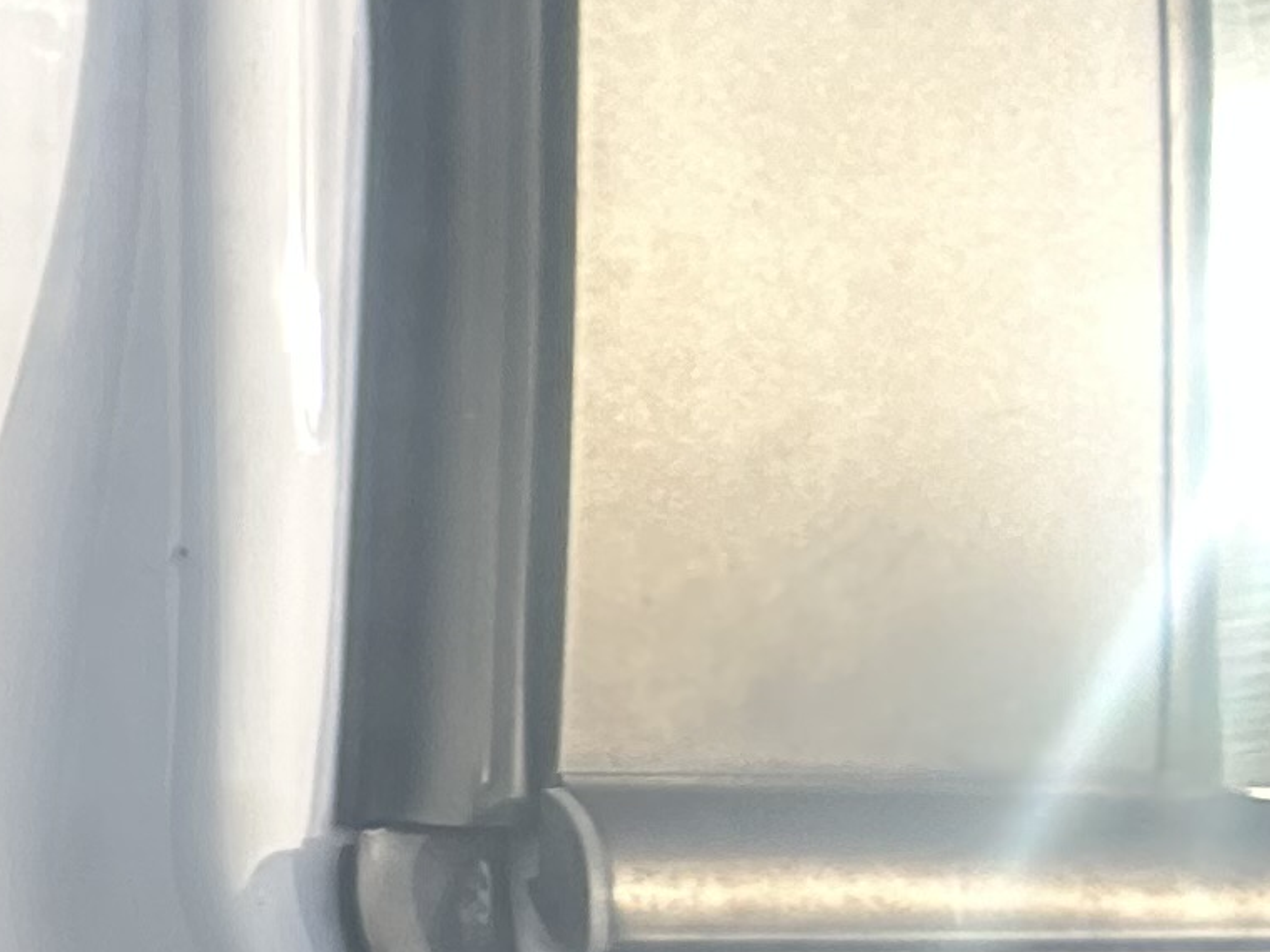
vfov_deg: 10.4
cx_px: -1974
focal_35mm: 138
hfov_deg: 11.3
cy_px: 1435
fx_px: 5063
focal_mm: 5.7
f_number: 1.5
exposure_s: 1/1112
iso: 50
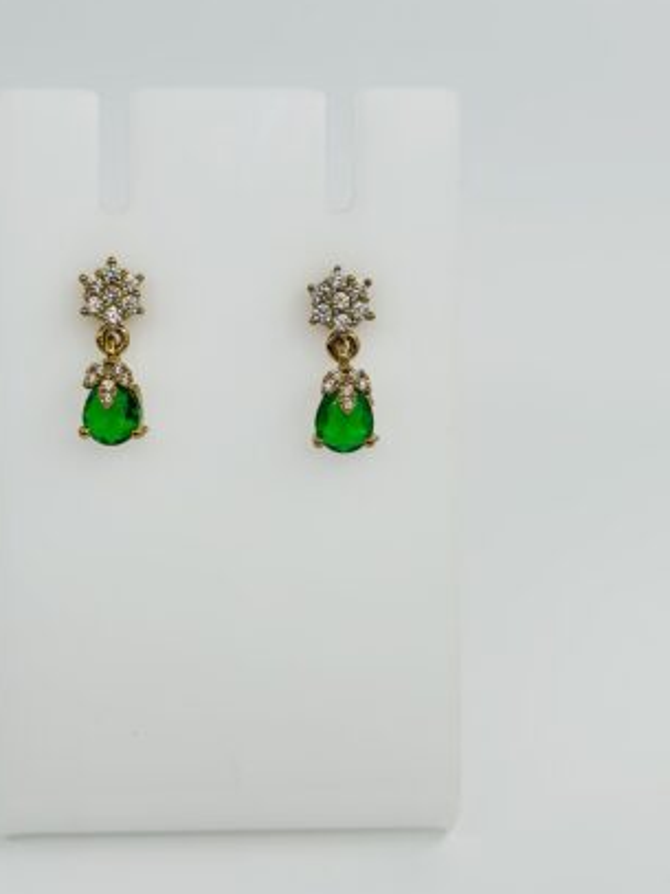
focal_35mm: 66
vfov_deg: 29.3
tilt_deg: -23.4
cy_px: 356
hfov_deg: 22.2
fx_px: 1704
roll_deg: -2.0
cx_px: 239
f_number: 1.78
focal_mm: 6.86
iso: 80
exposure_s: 1/1376
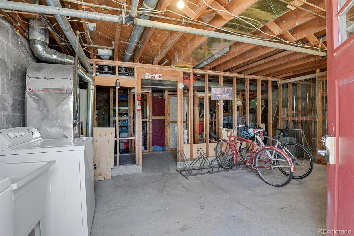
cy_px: 118
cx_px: 177
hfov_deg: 93.3
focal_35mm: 17
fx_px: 167
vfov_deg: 70.4
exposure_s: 3
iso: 250
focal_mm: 17
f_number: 8
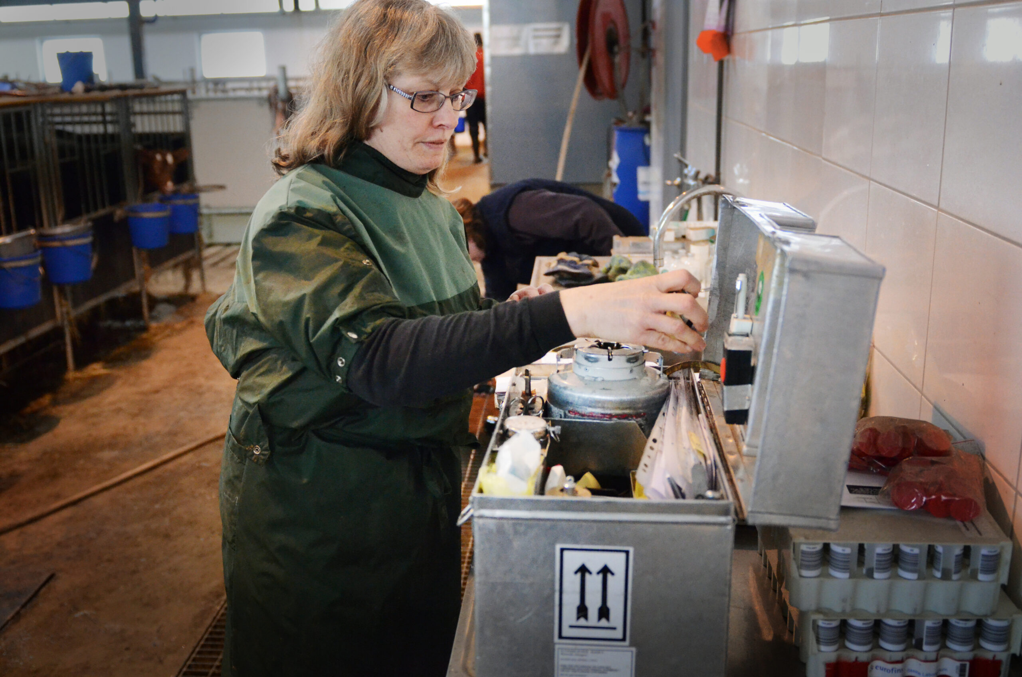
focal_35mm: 36
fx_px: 1020
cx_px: 511
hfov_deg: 53.2
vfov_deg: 36.7
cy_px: 338
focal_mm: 24
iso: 5000
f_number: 2.8
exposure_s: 1/320
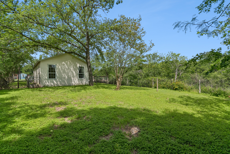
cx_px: 115
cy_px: 77
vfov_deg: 73.7
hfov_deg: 96.7
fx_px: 102
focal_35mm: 16
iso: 320
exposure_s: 1/500
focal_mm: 11
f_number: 10
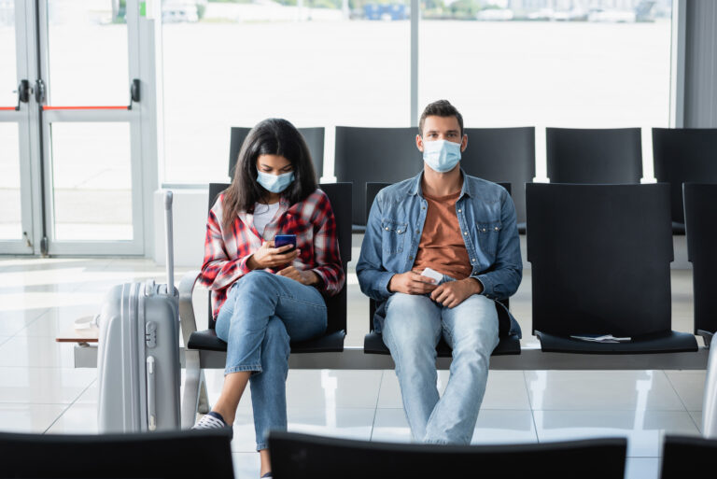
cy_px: 240
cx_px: 358
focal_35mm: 70
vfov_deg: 19.5
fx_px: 1395
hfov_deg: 28.8
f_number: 4
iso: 100
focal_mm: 70
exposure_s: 1/250
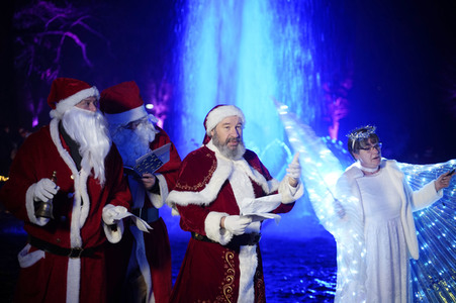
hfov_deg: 27.0
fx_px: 949
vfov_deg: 18.2
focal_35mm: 75
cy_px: 152
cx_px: 228
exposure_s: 1/40
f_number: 2.8
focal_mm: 75
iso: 1250
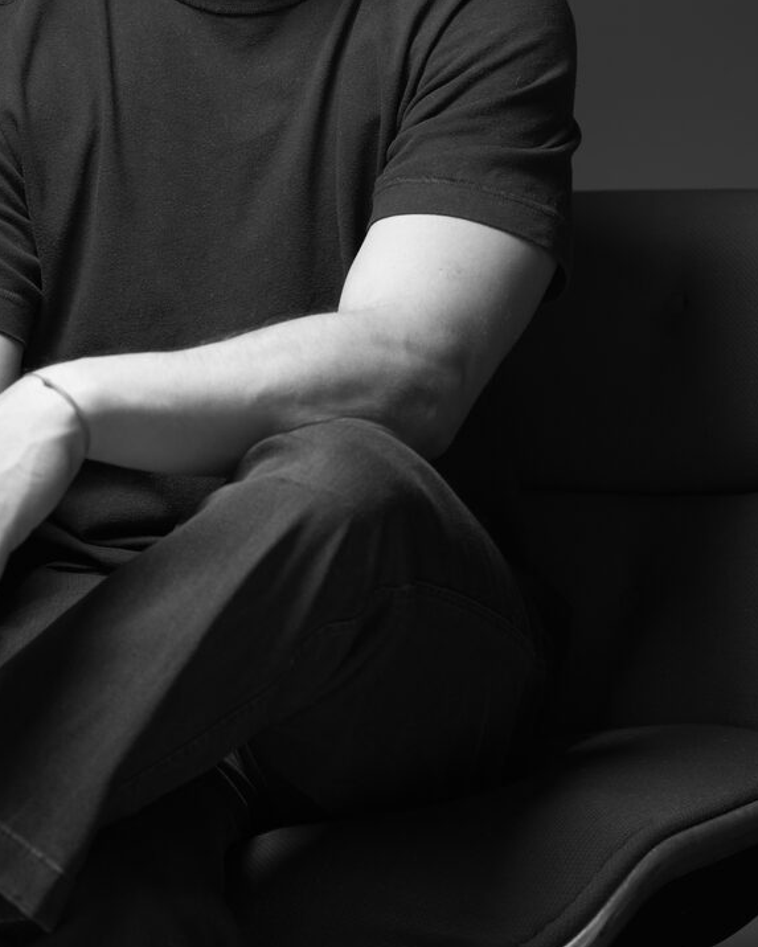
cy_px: 103
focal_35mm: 115
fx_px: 3224
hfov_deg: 13.4
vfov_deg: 16.5
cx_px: 366
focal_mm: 65
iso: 250
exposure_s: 1/160
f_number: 4
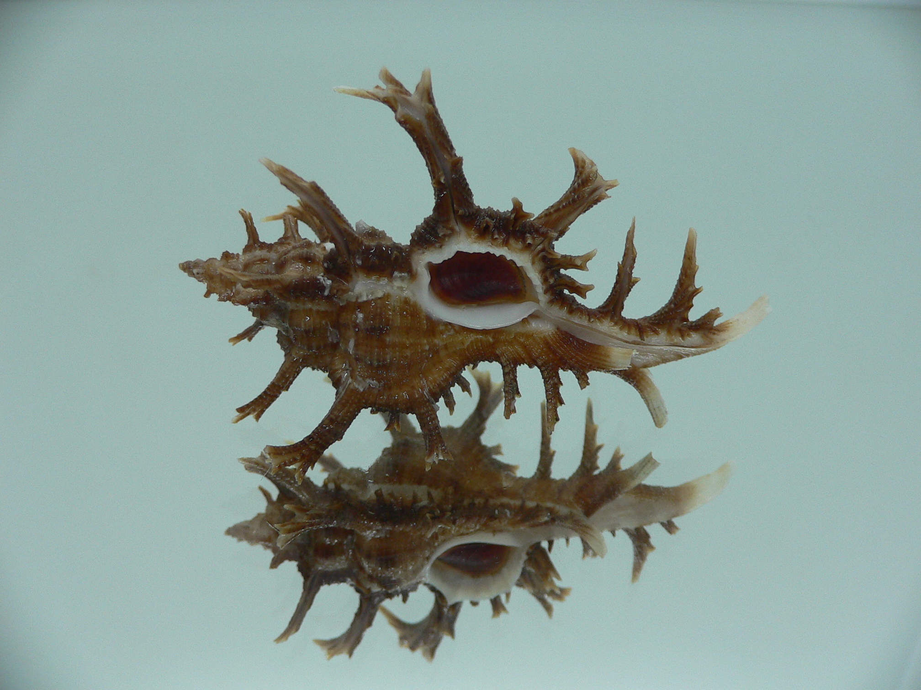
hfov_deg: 52.6
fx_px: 931
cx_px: 460
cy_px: 345
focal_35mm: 35
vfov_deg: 40.7
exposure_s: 1/60
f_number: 2.8
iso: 100
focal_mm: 4.6
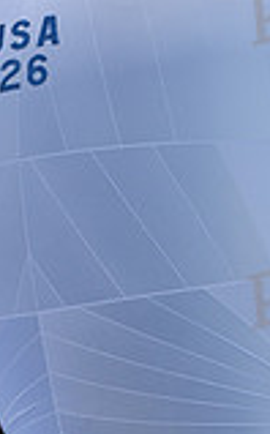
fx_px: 4392
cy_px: 156
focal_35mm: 372
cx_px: 108
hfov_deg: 3.5
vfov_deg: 5.7
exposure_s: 1/1250
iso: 250
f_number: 8
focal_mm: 100
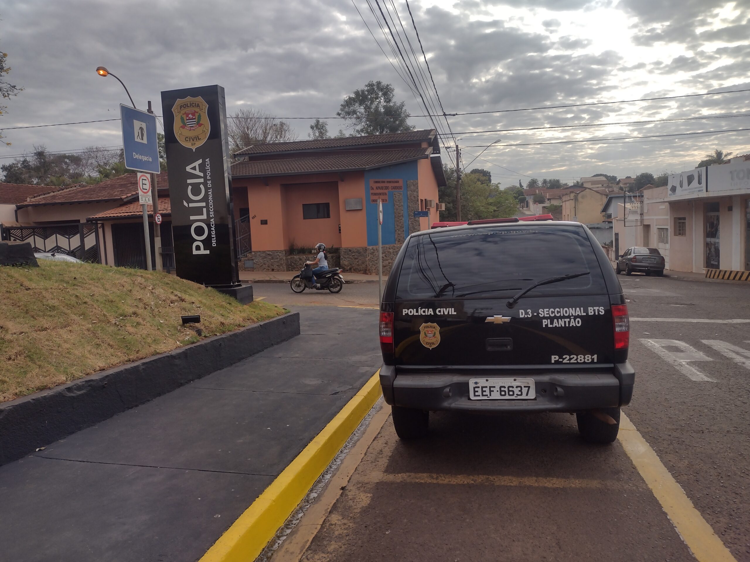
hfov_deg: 65.3
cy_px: 281
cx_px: 375
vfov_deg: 51.4
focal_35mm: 27
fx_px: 585
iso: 100
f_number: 1.7
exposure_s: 1/1495
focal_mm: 4.71
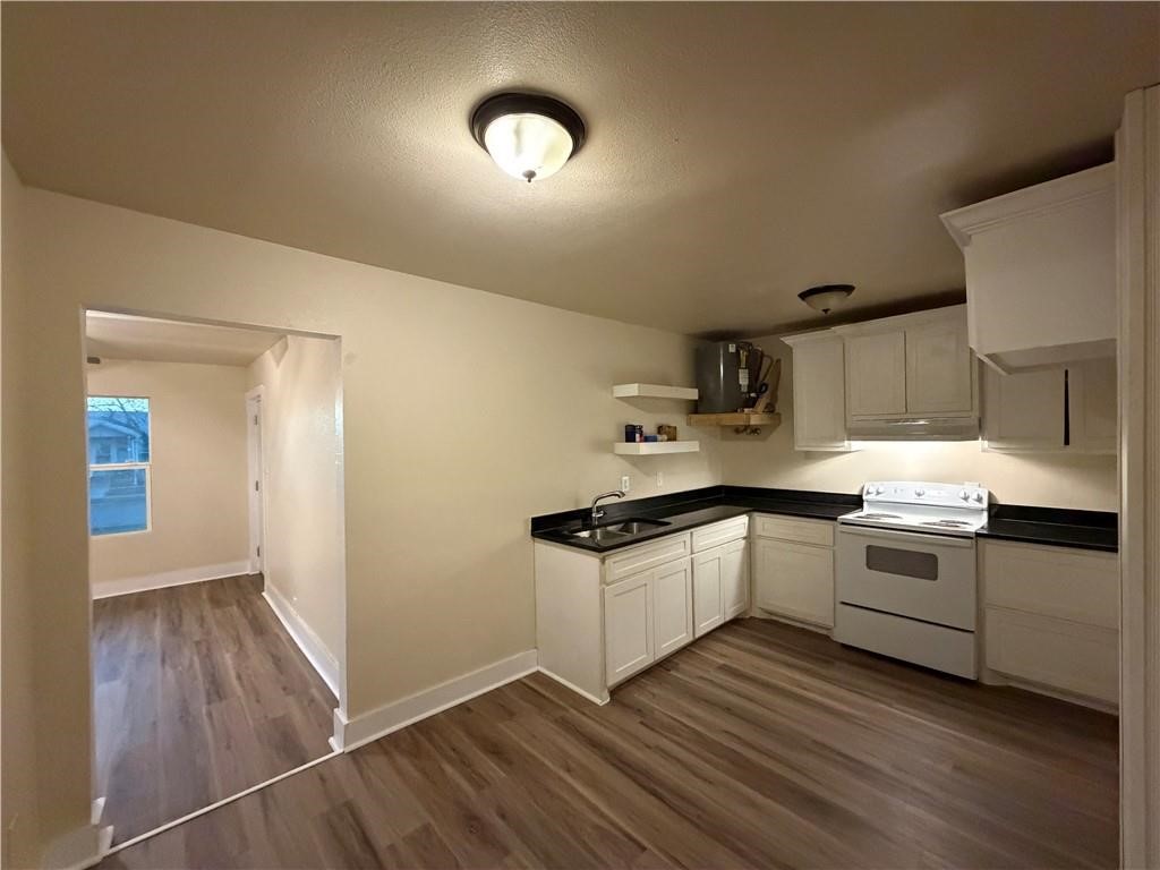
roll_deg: +1.2
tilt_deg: +0.3
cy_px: 435
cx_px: 580
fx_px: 469
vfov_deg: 85.7
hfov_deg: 102.1
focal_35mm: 14
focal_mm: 2.22
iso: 1250
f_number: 2.2
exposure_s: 1/60
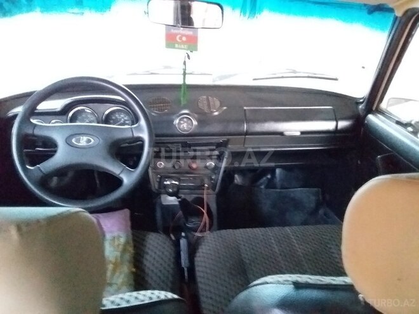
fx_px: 375
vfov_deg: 45.4
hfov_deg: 58.4
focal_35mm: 31
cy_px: 157
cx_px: 210
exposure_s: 1/17
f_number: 2.2
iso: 800
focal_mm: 3.3
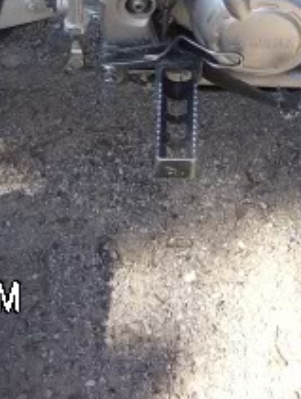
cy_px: -53
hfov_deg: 13.6
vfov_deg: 17.3
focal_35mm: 109
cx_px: 168
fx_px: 1260
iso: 100
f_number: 2.8
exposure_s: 1/275
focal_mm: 6
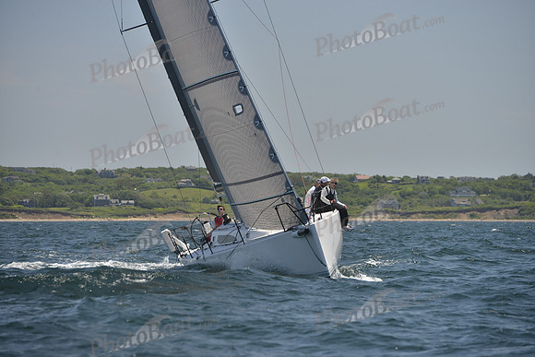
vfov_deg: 6.9
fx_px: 2973
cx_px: 268
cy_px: 178
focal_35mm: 200
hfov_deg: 10.3
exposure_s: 1/800
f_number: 7.1
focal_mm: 200
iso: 400
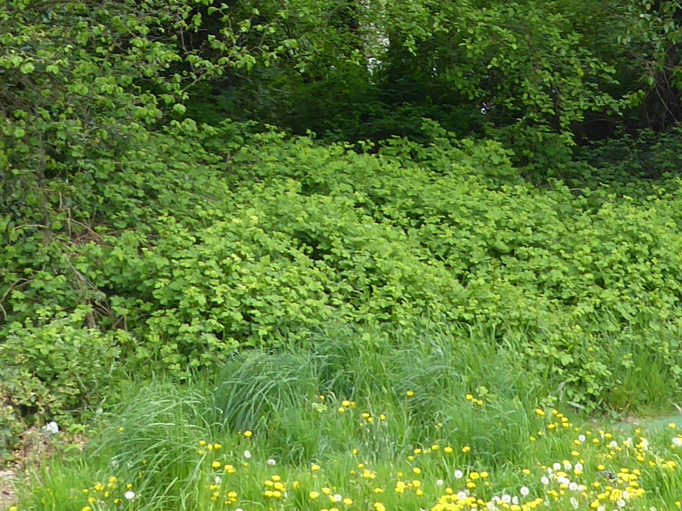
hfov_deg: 17.7
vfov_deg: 13.2
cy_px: -68
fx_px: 2167
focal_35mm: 110
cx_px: 564
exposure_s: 1/125
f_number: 3.5
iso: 80
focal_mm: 5
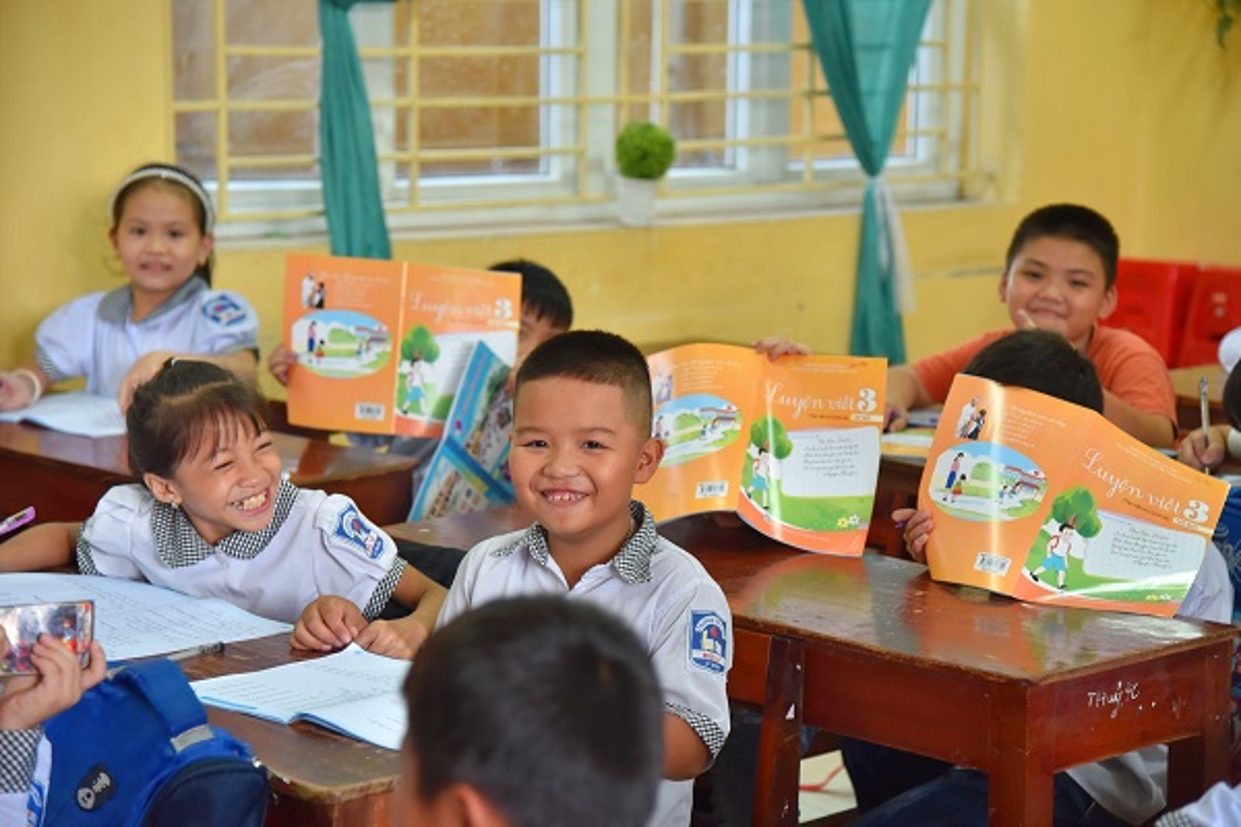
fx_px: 2827
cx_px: 620
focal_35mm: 82
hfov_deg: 24.8
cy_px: 414
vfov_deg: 16.7
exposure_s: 1/100
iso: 1000
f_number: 4
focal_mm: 82
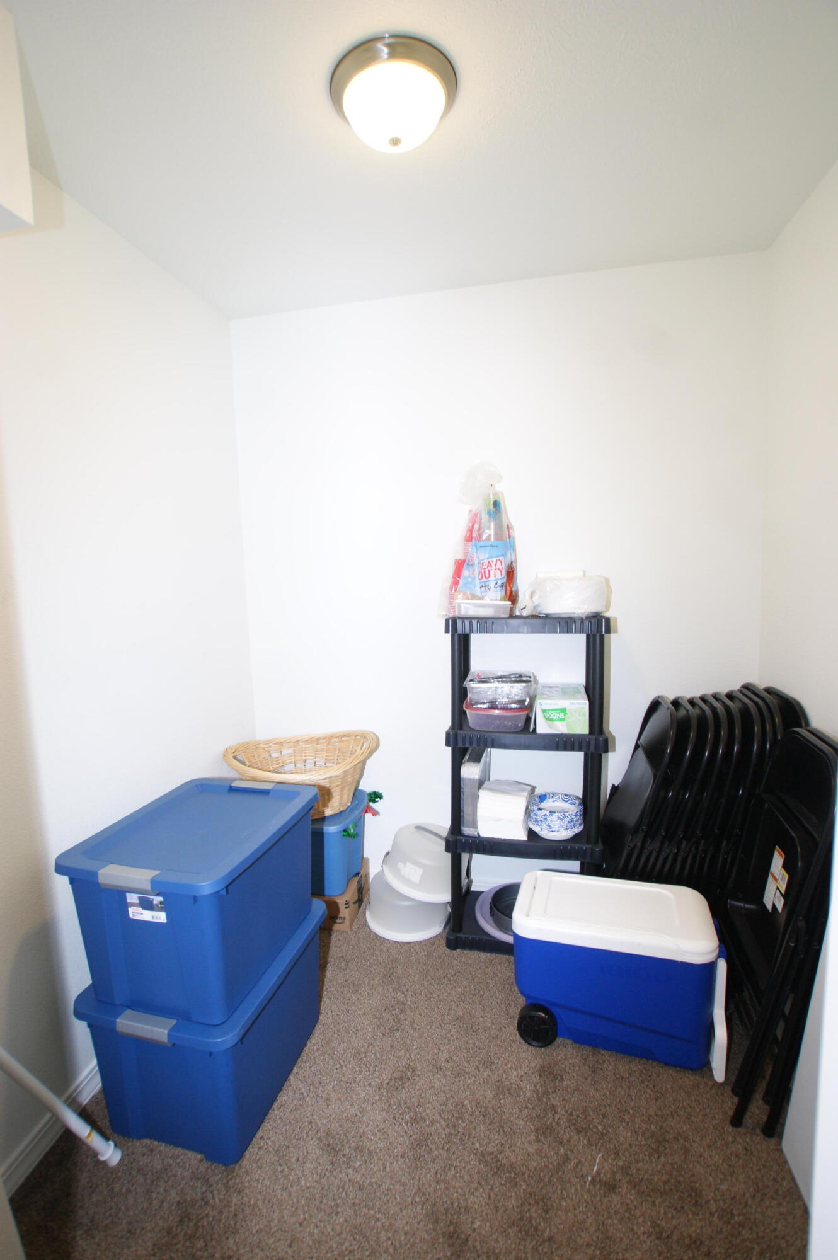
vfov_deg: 95.0
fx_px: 577
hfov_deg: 72.0
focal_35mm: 16
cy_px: 630
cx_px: 419
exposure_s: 1/30
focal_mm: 11
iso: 320
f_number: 4.5
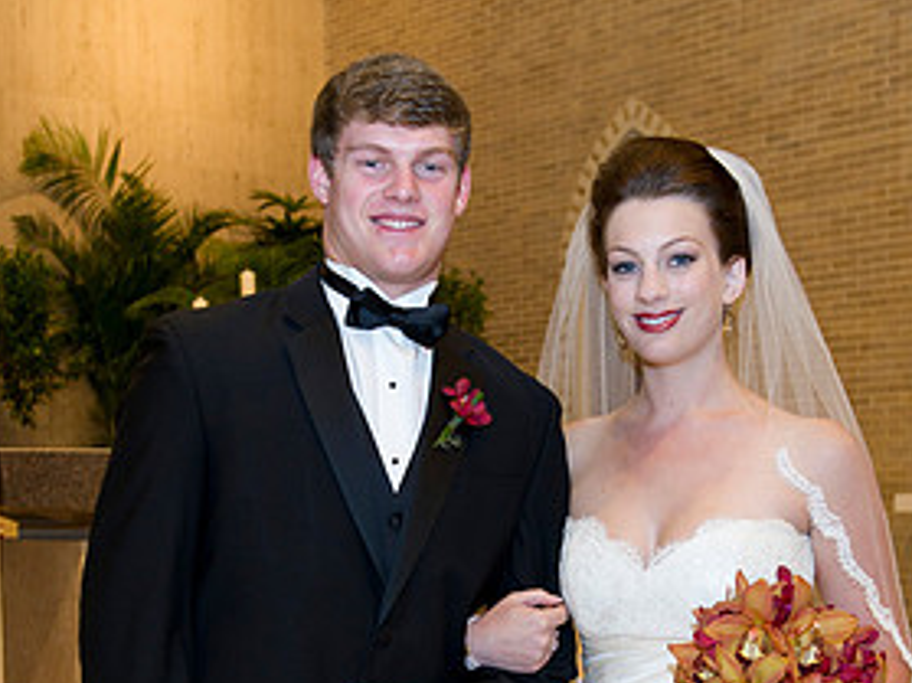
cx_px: 503
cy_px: 601
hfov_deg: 27.0
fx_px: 1896
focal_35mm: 72
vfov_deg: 20.1
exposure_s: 1/60
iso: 800
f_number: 4.5
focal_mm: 36
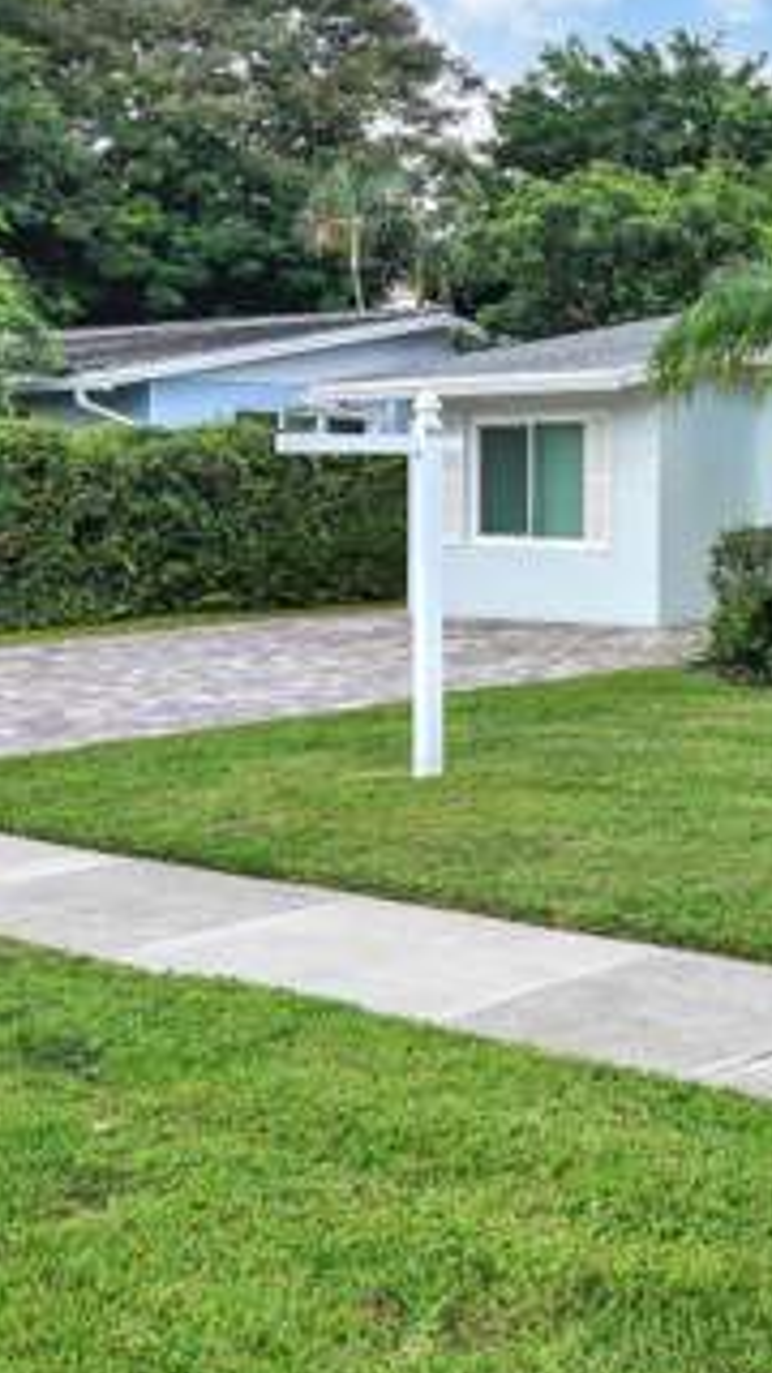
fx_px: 2002
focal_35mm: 55
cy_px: 440
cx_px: 1094
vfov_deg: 37.4
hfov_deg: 19.5
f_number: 11
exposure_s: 1/125
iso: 200
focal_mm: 21
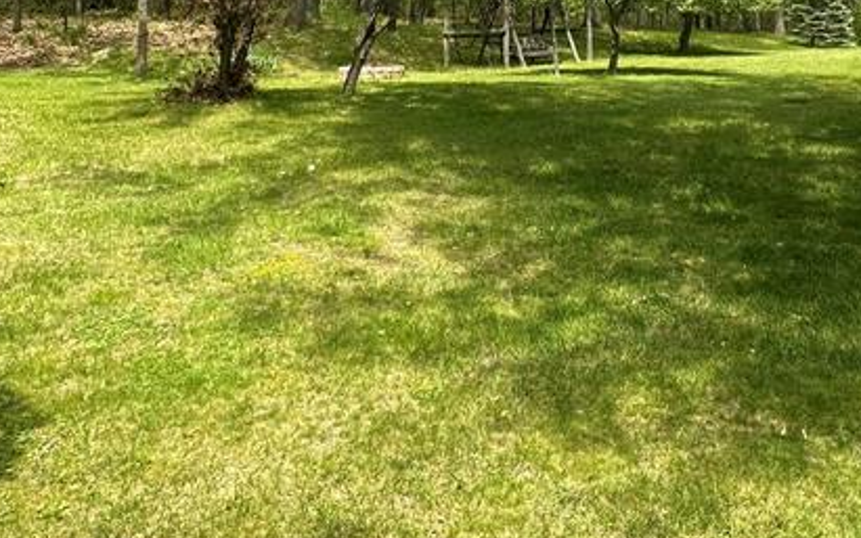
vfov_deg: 30.3
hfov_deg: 52.2
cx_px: 536
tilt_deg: +8.1
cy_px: -75
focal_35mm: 37
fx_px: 868
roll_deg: +0.9
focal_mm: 2.22
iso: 40
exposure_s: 1/523
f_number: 2.2
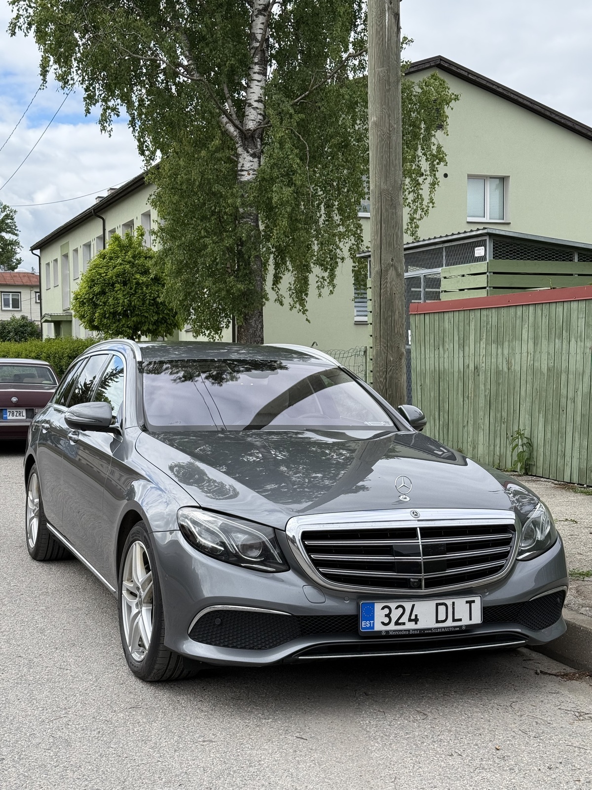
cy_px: 395
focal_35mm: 48
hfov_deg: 30.3
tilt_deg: -3.3
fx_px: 1095
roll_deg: +0.6
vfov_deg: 39.7
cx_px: 296
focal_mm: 6.76
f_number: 1.78
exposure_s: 1/2577
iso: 80
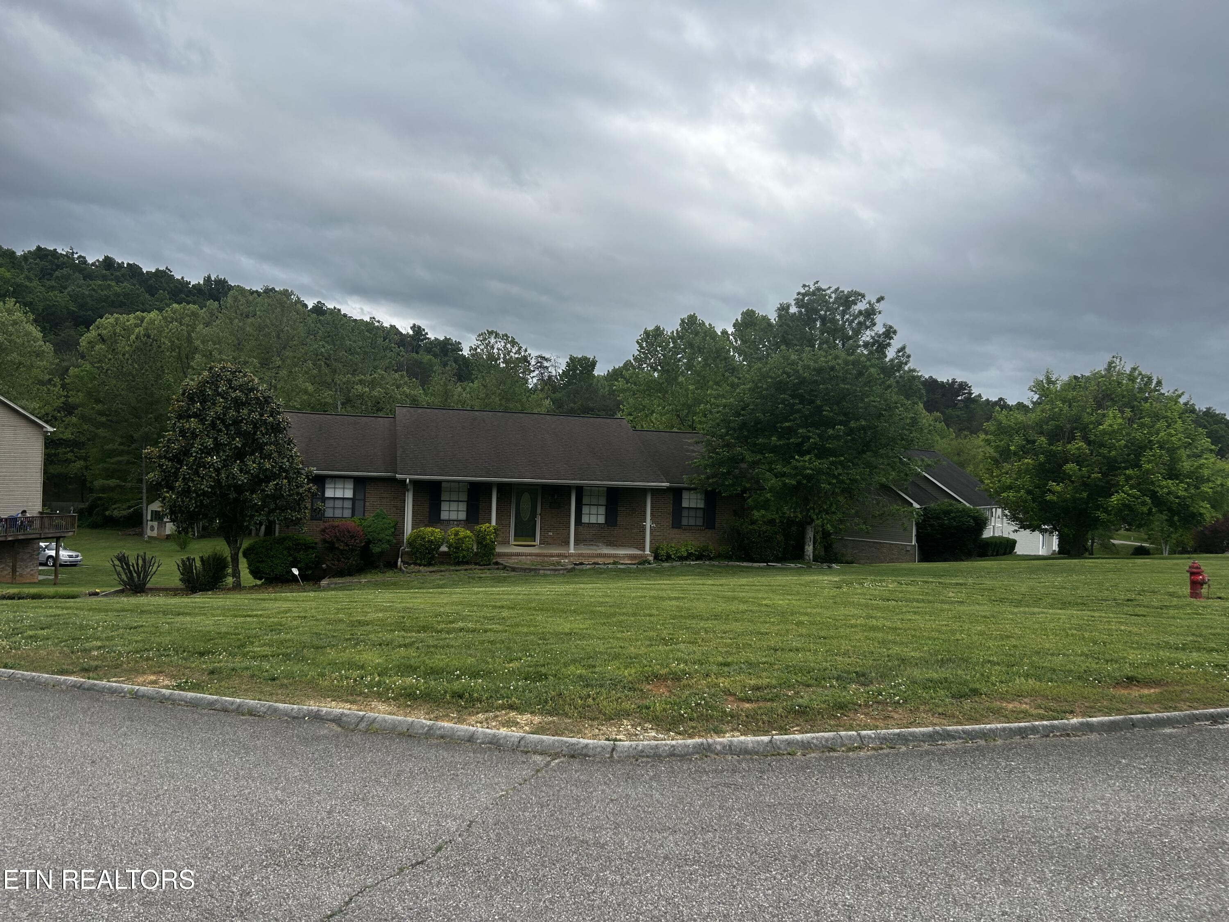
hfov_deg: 67.3
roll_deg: -1.3
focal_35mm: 26
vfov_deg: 53.1
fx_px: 923
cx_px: 614
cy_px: 461
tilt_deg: +0.6
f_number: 1.5
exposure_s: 1/3831
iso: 50
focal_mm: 5.7
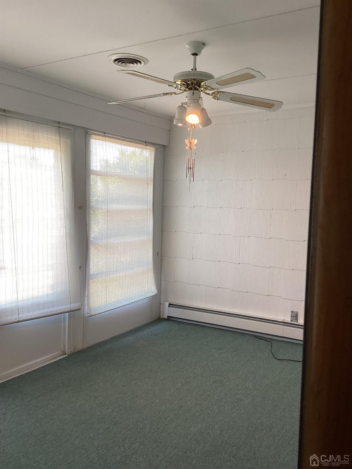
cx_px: 176
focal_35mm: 31
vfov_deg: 58.4
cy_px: 234
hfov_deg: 45.4
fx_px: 420
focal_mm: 3.3
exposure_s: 1/50
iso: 64
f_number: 2.4
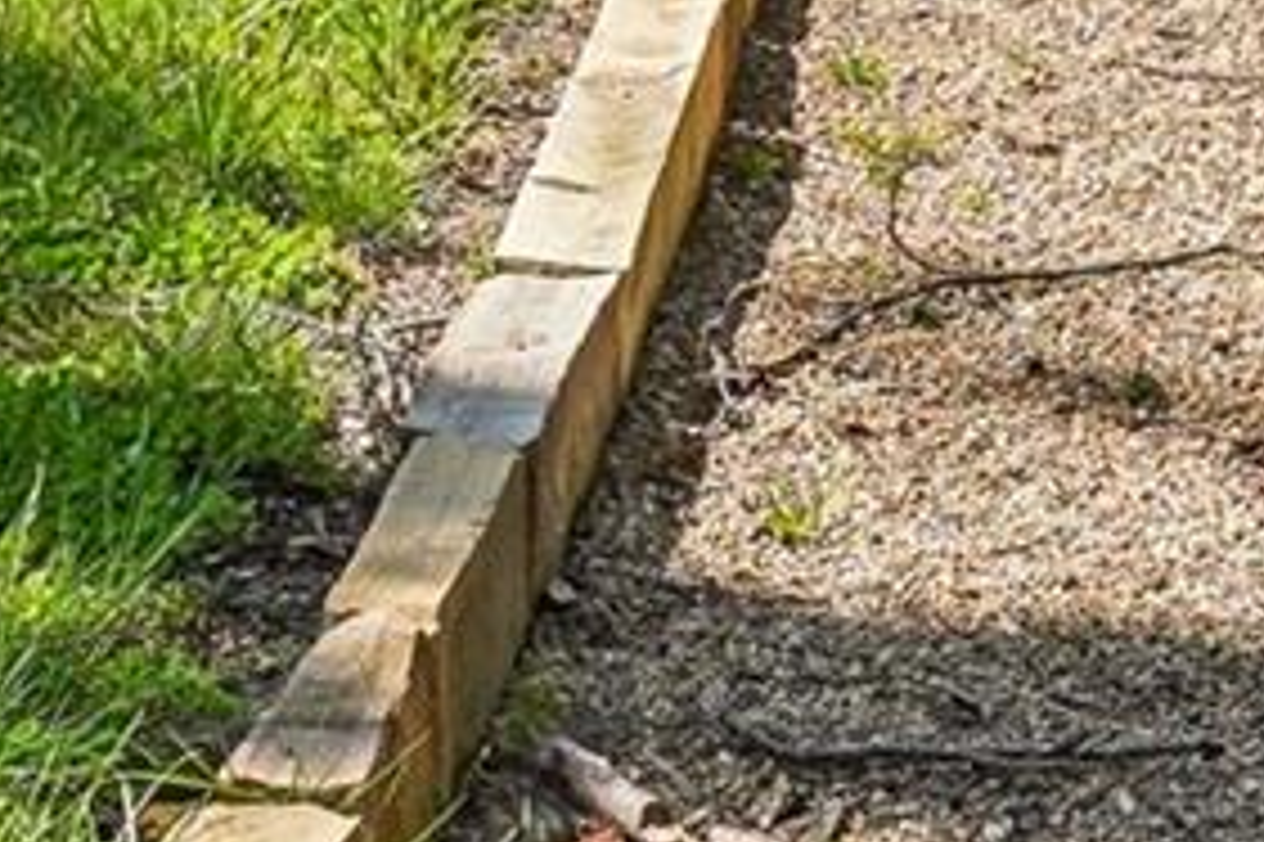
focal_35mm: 175
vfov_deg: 7.1
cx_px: 432
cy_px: -1547
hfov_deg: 11.7
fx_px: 6141
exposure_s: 1/250
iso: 100
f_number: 8
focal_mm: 16
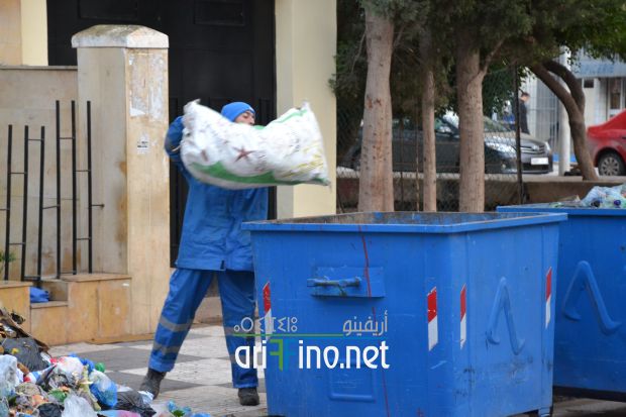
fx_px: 2216
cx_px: 313
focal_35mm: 128
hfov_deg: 16.1
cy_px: 208
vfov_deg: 10.7
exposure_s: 1/125
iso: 1250
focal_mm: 85
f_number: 5.6
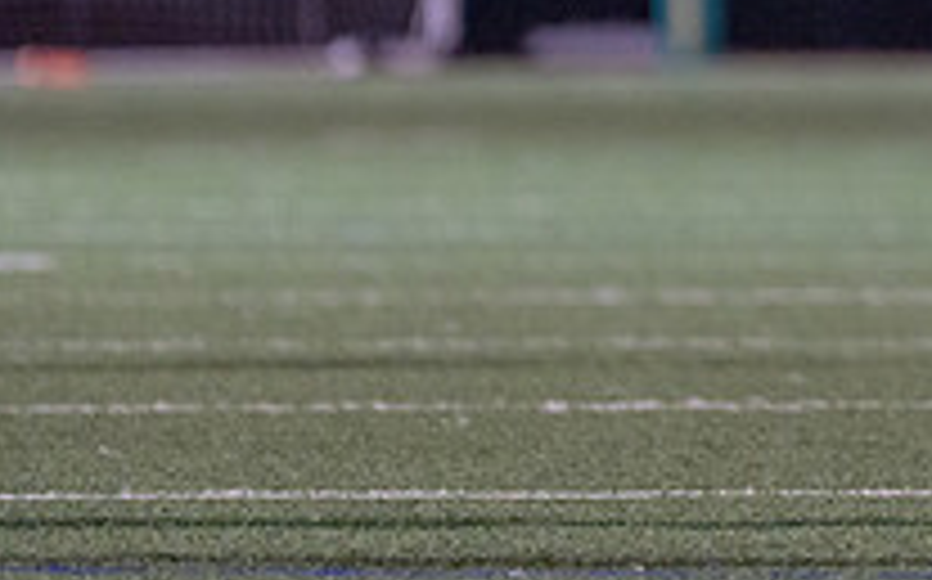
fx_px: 17486
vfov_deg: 1.9
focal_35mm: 689
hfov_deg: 3.0
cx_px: 1166
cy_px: -257
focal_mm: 200
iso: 2000
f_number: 2.8
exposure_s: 1/800
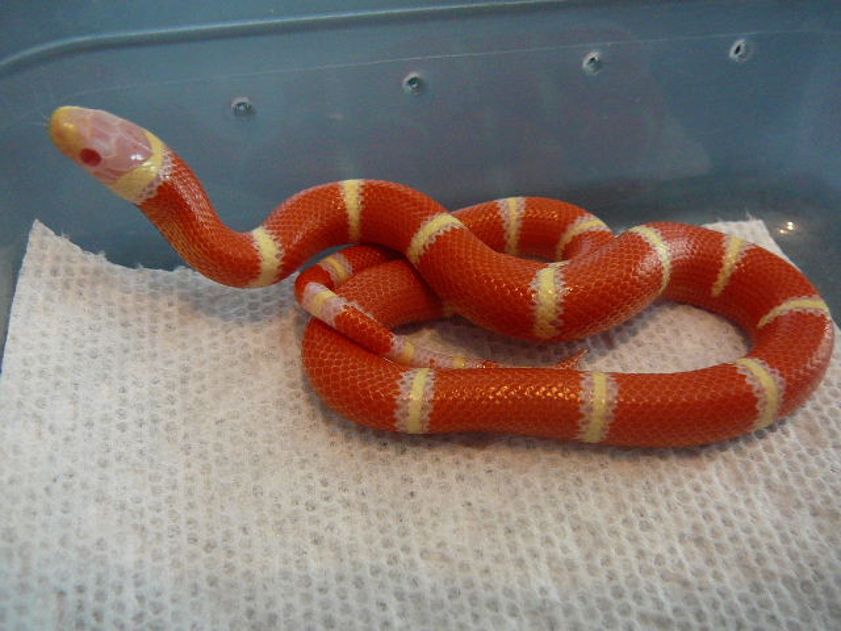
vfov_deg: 40.7
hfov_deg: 52.6
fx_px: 850
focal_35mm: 35
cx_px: 420
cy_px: 316
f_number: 2.8
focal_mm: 5.2
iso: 200
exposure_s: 1/20
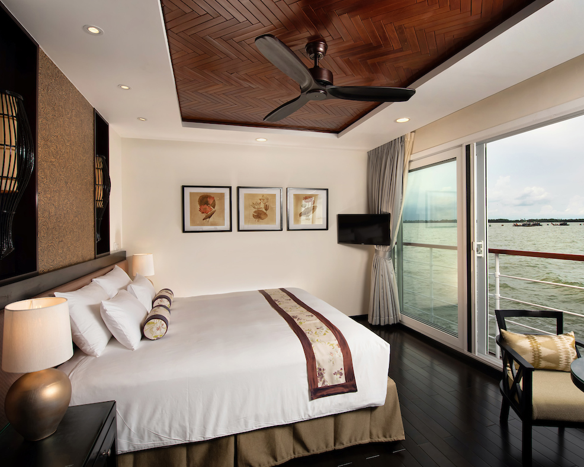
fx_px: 277
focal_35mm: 16
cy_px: 234
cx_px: 329
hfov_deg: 92.6
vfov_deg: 80.4
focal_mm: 14
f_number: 13
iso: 200
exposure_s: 1/160
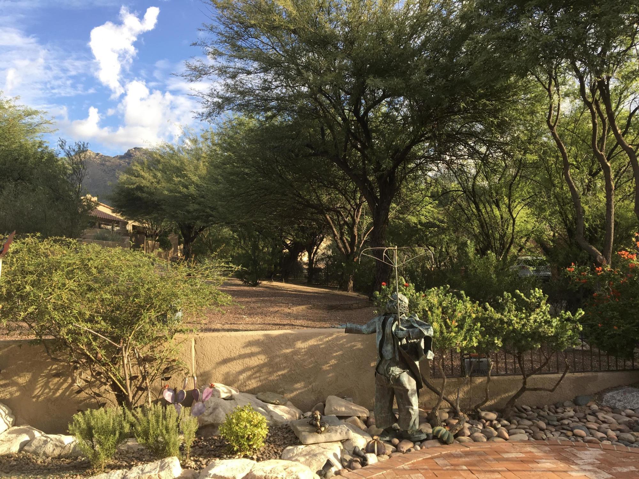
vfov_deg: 48.2
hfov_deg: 61.7
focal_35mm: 29
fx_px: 535
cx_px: 320
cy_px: 240
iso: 25
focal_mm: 4.15
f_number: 2.2
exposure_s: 1/416
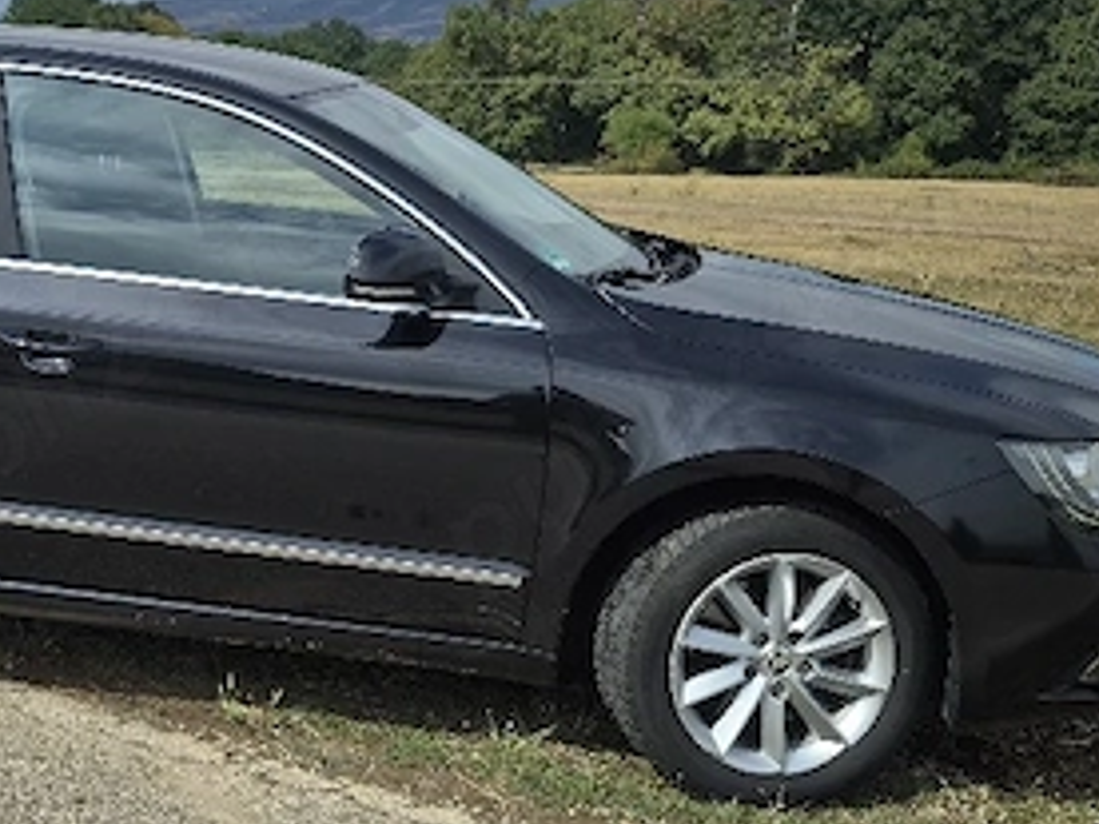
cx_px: 239
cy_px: 402
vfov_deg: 29.1
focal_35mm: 50
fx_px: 1587
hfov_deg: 37.0
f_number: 1.8
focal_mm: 5.4
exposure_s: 1/2000
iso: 25
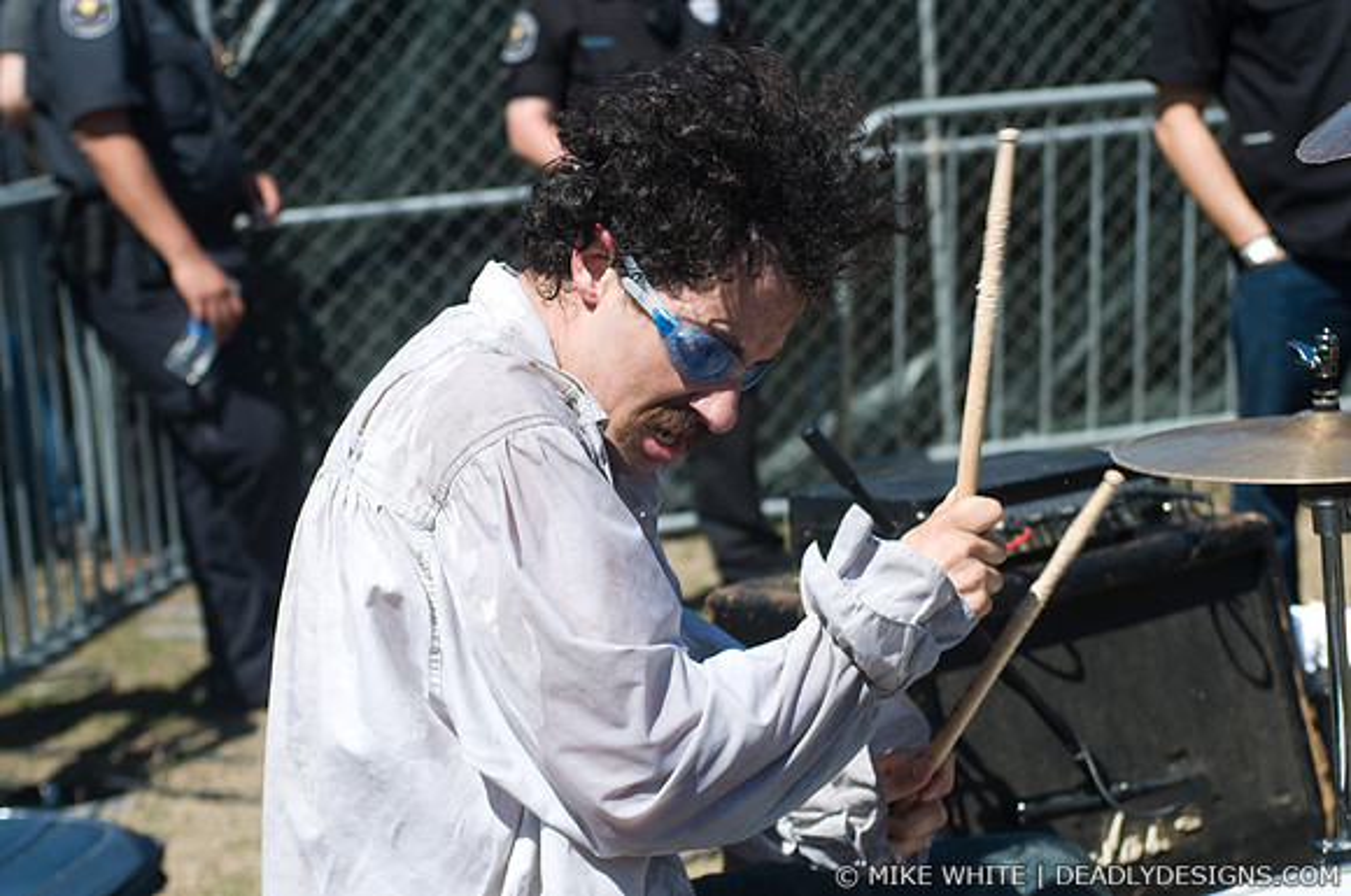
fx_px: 3260
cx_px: 676
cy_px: 448
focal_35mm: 87
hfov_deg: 23.4
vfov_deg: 15.7
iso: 100
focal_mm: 58
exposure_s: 1/800
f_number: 4
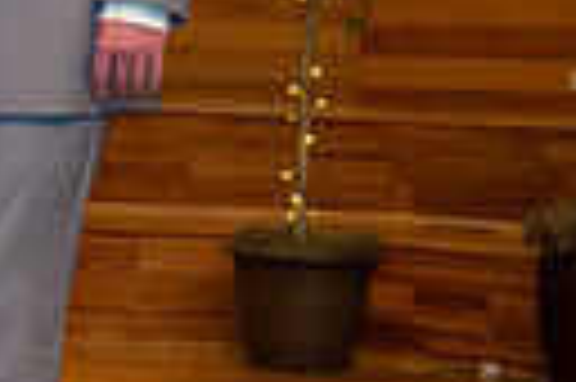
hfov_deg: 13.7
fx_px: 2317
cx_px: -153
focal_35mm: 145
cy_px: 58
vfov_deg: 9.4
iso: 800
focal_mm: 32
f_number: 2.8
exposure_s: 1/160
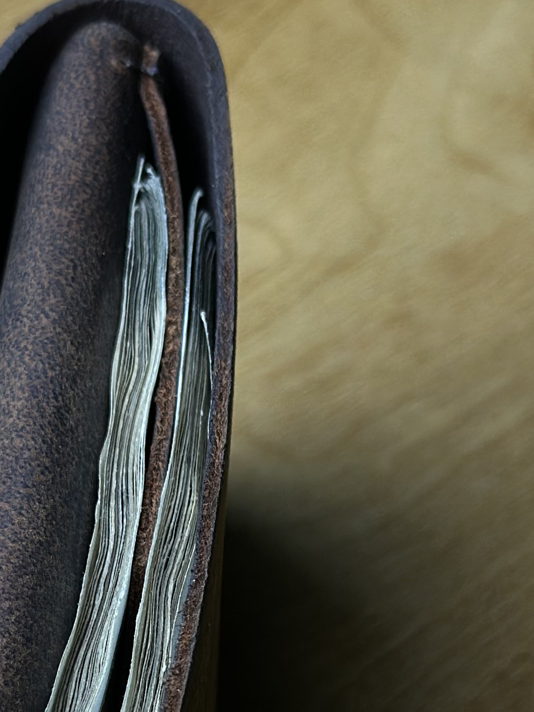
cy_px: 591
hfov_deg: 11.3
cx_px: 275
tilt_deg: -54.7
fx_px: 2694
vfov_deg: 14.9
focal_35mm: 131
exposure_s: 1/104
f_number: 1.78
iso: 64
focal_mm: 6.86
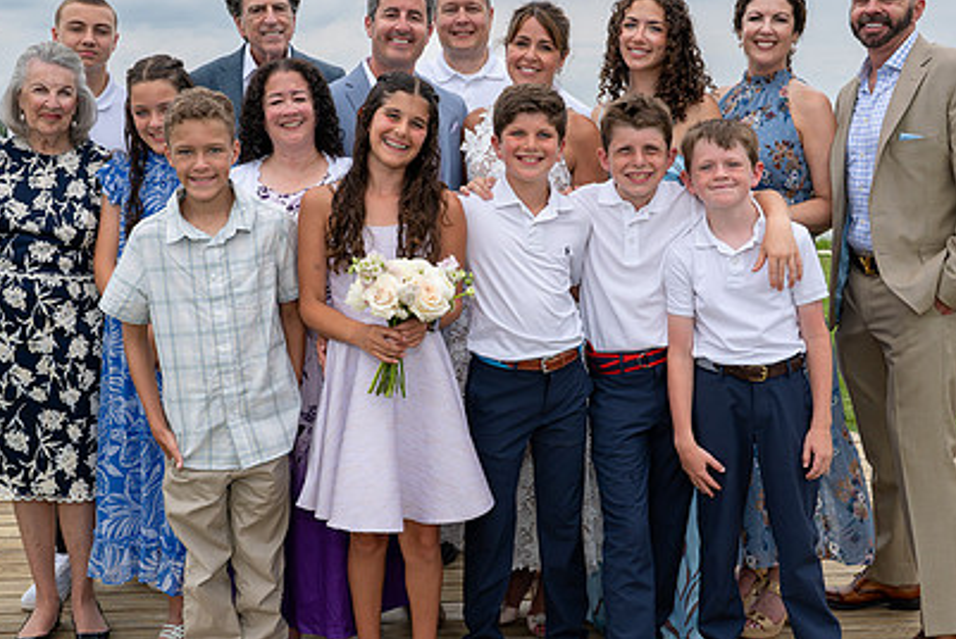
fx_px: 1276
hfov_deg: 41.1
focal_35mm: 48
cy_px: 265
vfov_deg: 28.1
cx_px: 446
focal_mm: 28.5
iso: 140
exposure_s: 1/250
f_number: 8
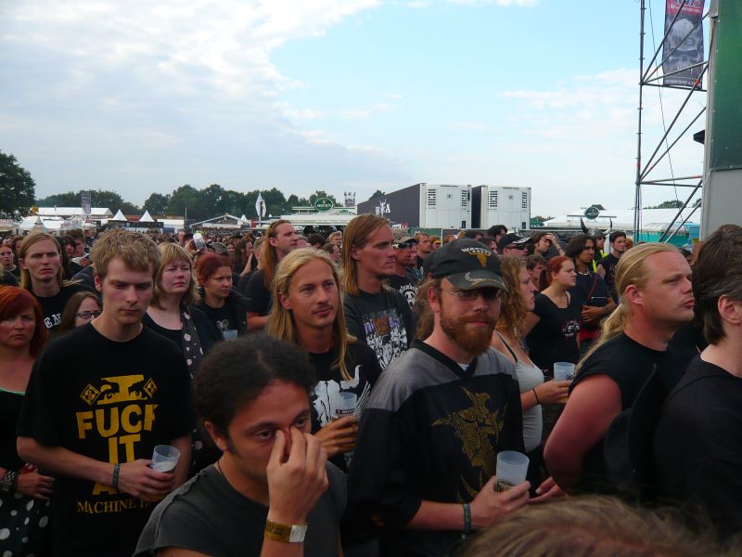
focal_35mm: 28
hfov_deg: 63.4
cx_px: 371
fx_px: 600
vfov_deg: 49.7
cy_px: 278
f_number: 2.8
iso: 100
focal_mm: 4.6
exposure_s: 1/400
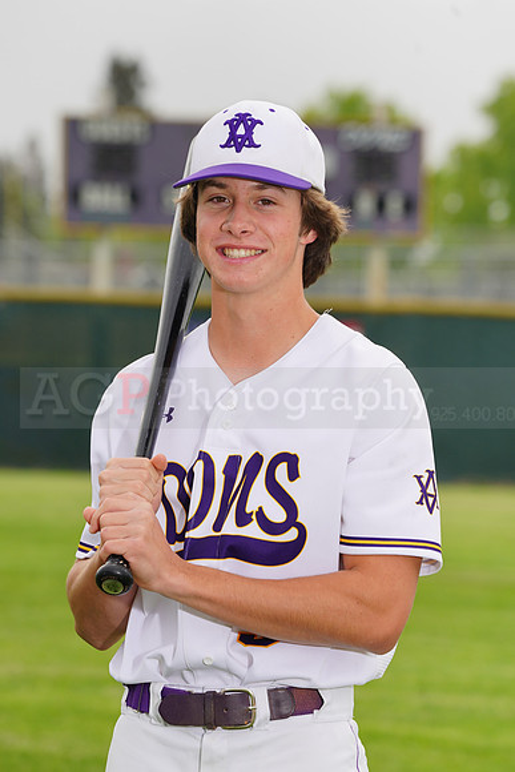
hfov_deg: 5.7
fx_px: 5168
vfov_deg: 8.5
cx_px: 258
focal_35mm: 241
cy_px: 386
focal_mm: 241
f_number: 9
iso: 160
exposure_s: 1/250
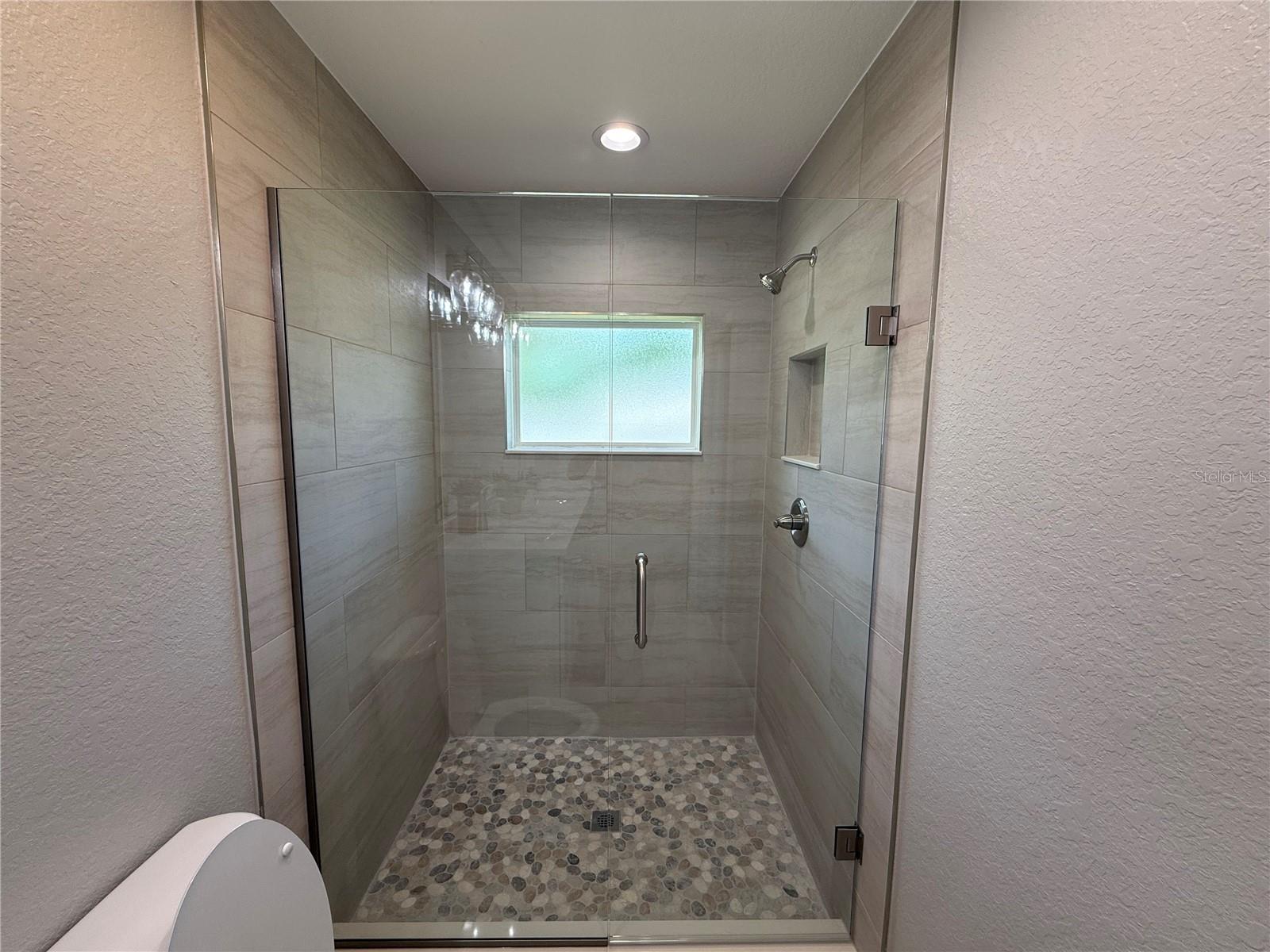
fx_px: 514
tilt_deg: -6.6
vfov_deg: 85.7
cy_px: 476
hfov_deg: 102.1
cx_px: 635
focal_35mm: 14
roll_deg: -0.6
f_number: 2.2
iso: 50
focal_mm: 2.22
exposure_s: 1/120
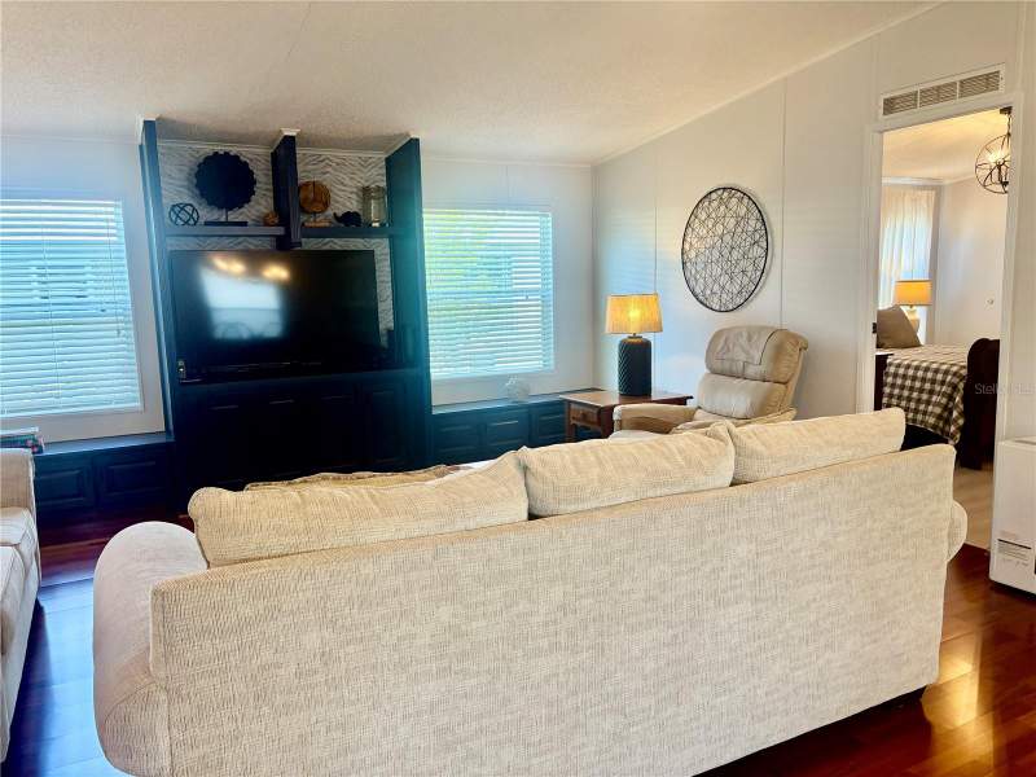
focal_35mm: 26
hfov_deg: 67.3
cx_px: 518
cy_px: 388
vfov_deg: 53.1
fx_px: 778
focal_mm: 5.96
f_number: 1.6
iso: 125
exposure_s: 1/124
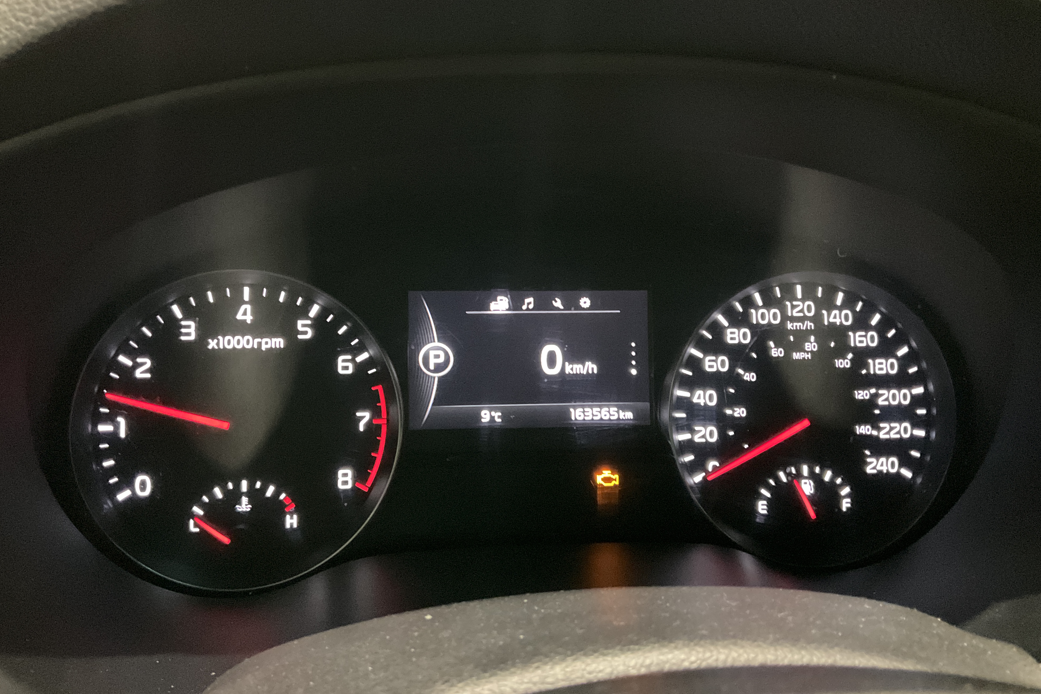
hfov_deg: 60.3
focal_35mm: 31
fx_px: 896
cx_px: 521
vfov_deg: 42.2
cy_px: 303
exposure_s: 1/24
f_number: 1.8
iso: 500
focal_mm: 3
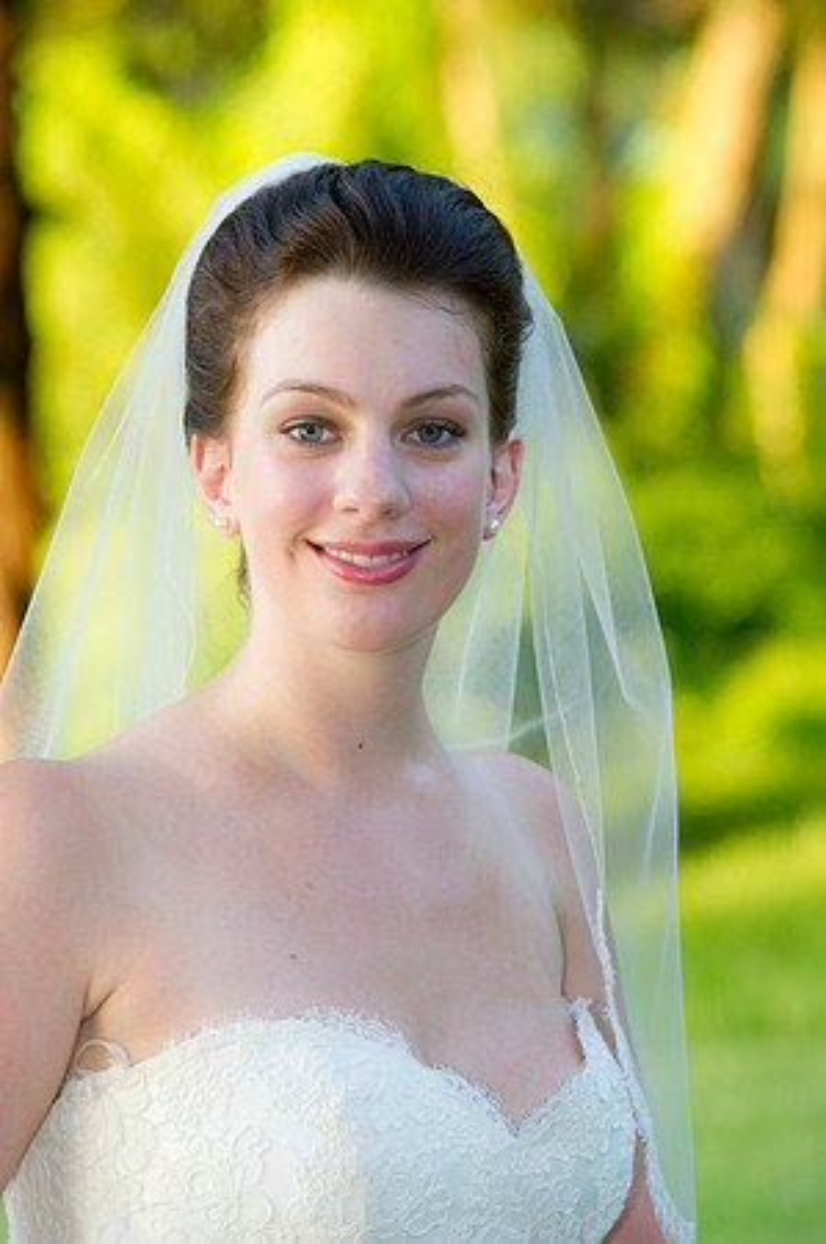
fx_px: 6899
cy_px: 622
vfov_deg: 10.3
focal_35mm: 200
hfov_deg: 6.9
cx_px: 413
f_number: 5.6
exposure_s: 1/125
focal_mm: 200
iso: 400
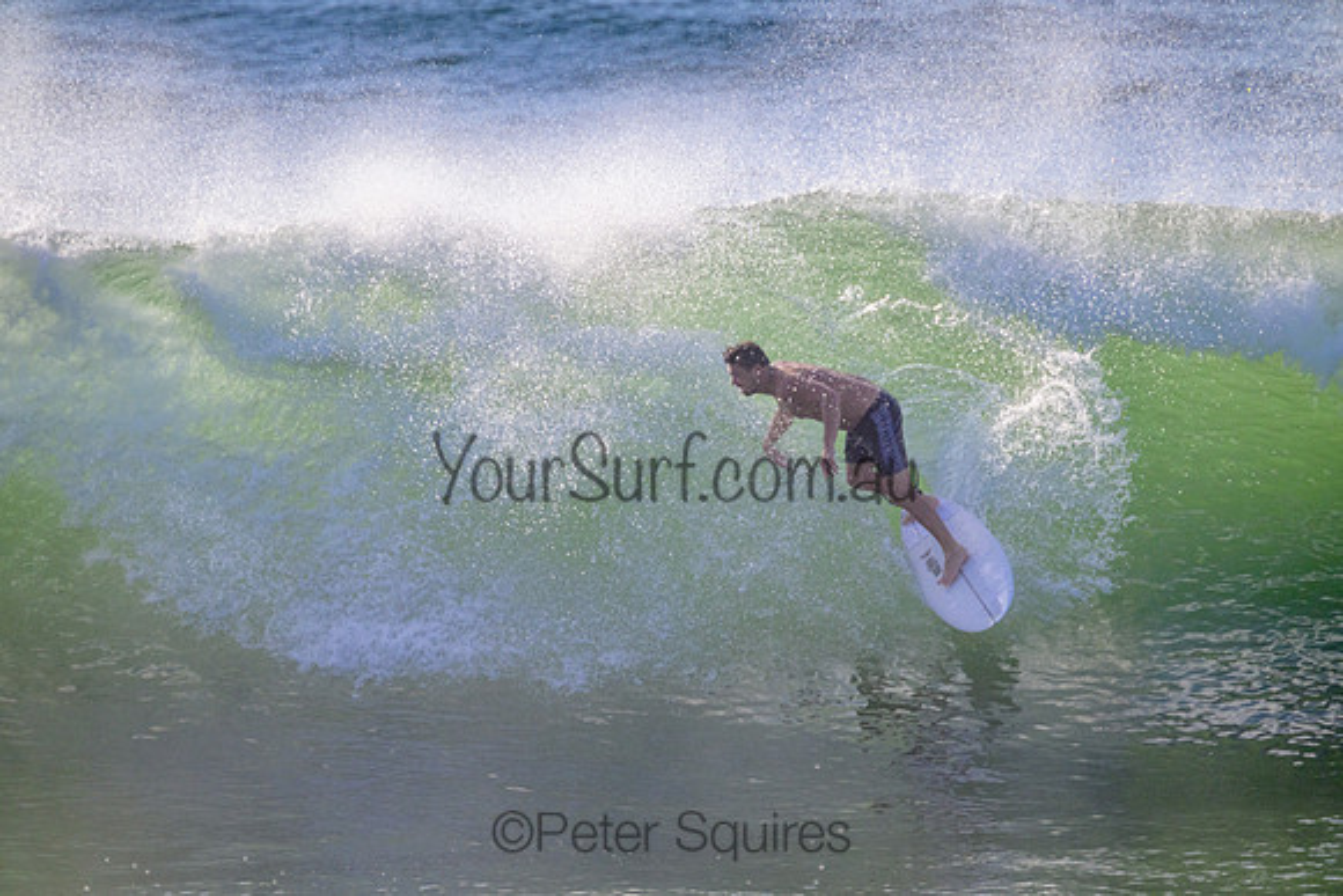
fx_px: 29850
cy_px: 448
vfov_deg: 1.7
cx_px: 672
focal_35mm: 800
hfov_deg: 2.6
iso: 1000
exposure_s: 1/2000
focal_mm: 800
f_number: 11
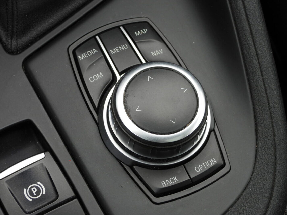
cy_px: 108
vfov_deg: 16.2
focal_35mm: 91
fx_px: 754
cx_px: 144
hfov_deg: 21.5
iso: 100
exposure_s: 1/100
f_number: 3.5
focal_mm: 16.3
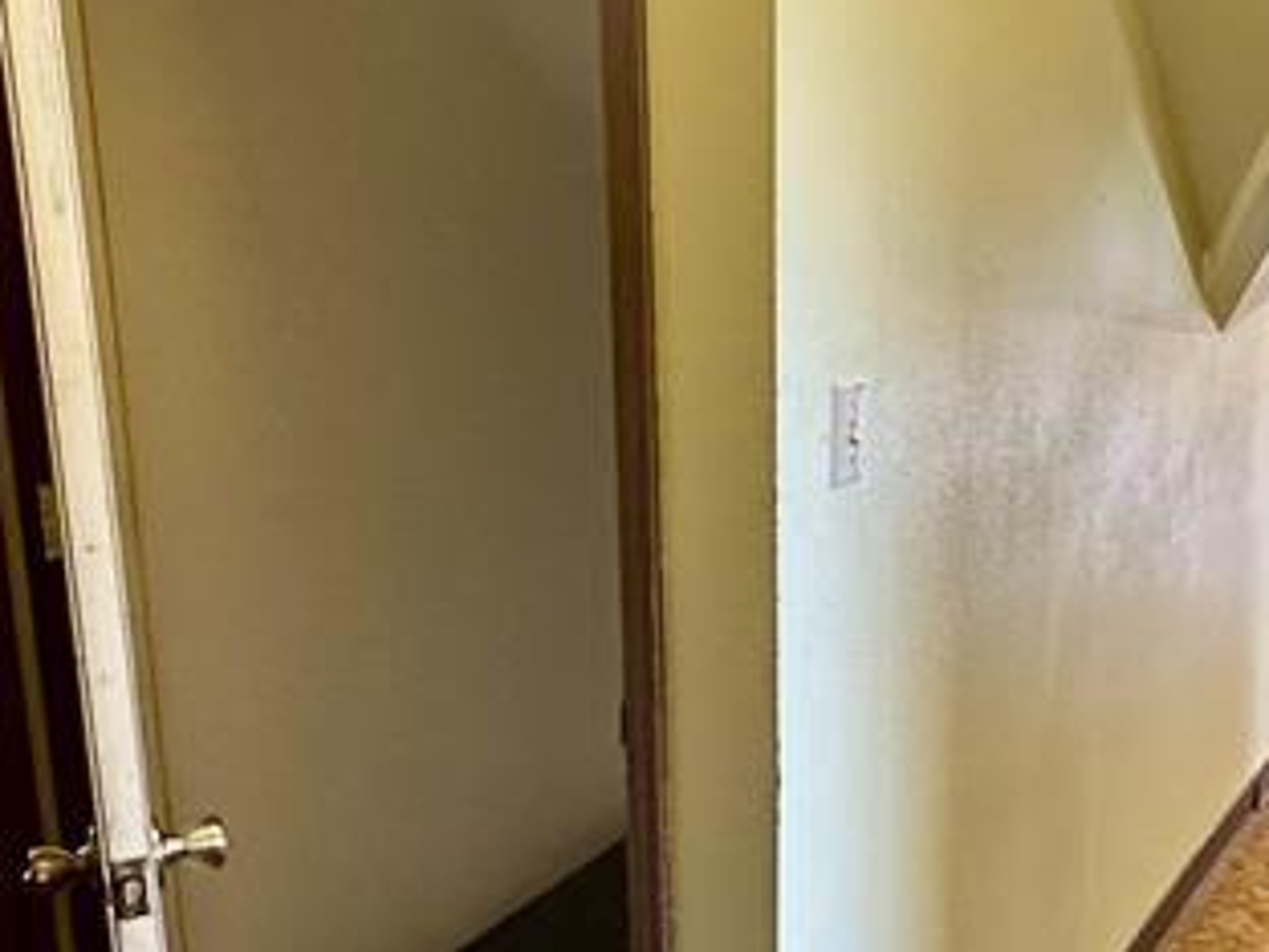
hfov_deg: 40.9
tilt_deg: -14.7
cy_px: 504
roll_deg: -0.2
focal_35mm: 46
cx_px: 813
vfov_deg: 31.5
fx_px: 1686
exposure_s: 1/60
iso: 500
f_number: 2.2
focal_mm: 2.22
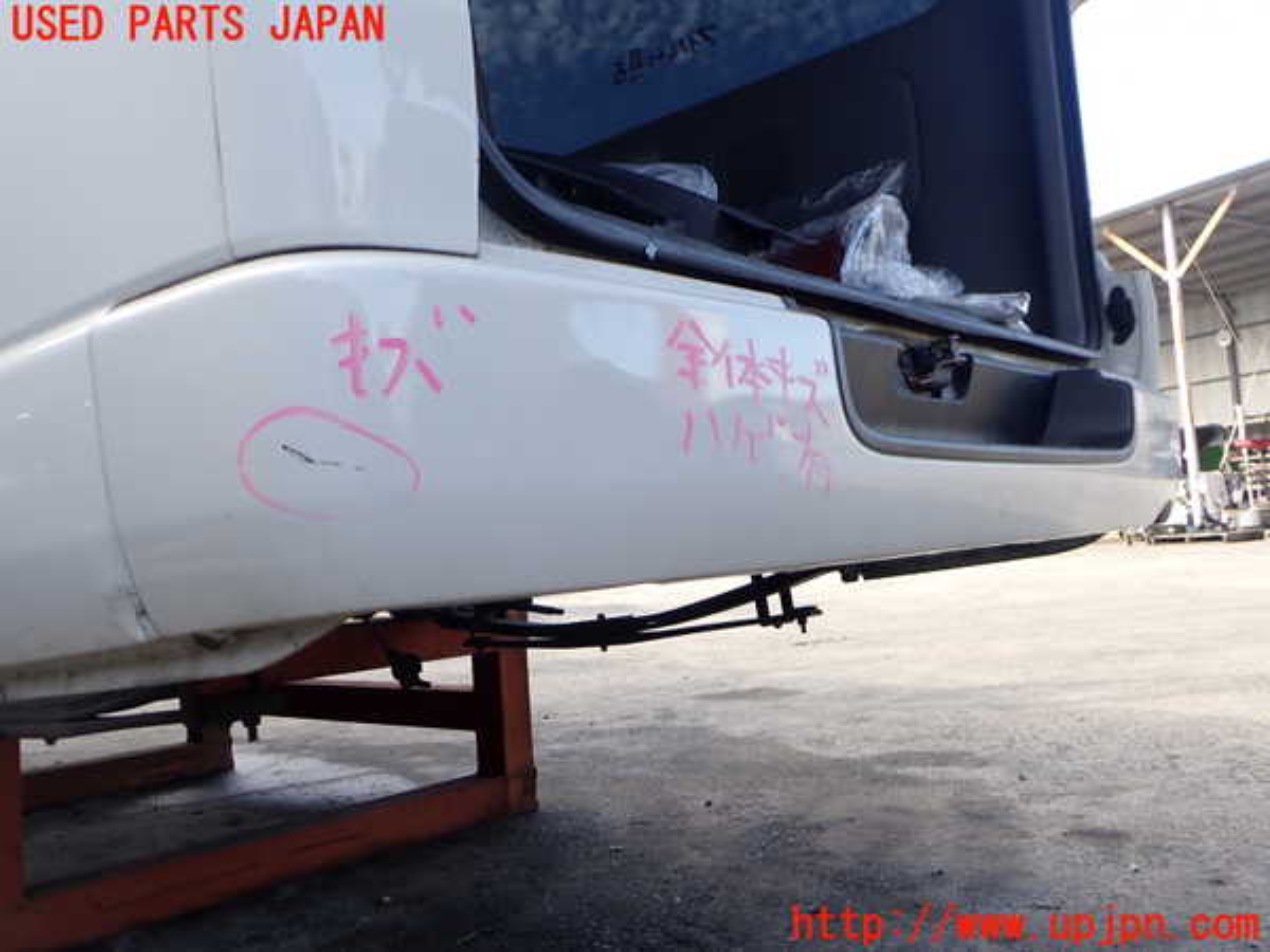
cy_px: 476
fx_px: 1101
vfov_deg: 46.8
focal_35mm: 30
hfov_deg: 60.0
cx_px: 635
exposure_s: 1/125
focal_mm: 5.4
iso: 100
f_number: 3.2
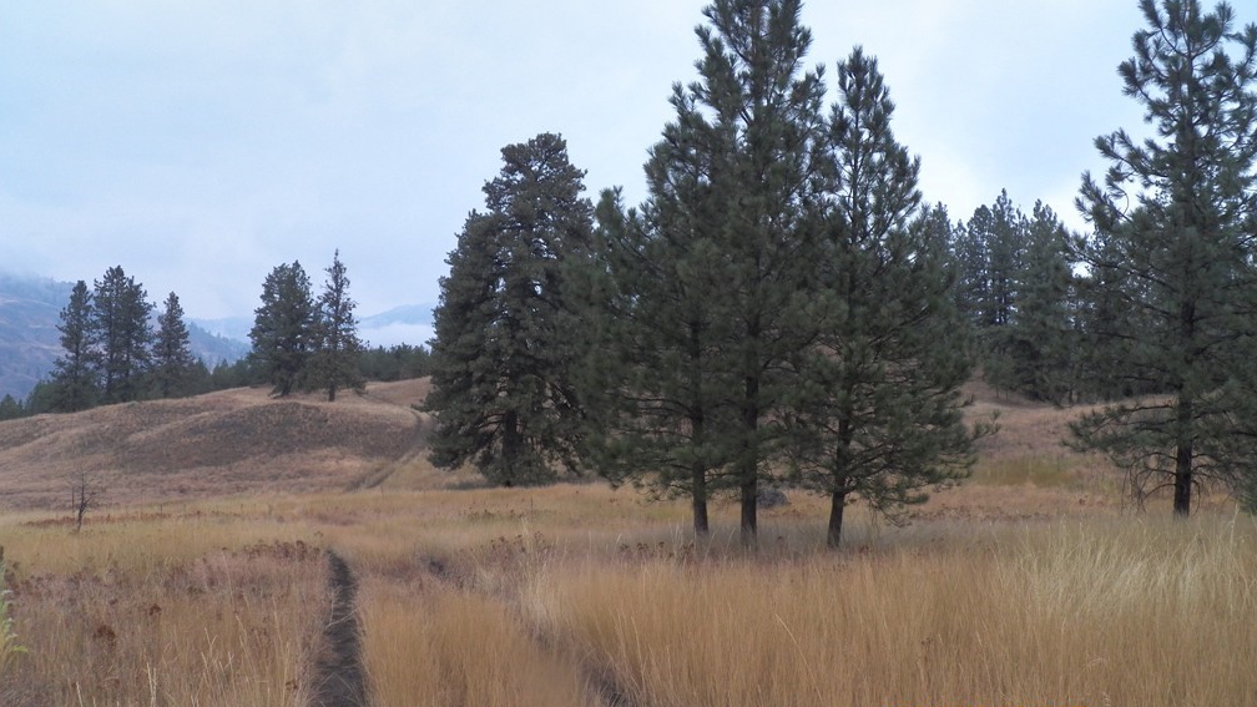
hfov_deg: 62.6
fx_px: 1033
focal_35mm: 31
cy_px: 374
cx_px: 621
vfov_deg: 37.8
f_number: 3.6
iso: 125
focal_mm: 4.9
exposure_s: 1/200
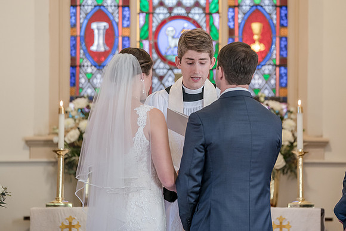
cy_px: 100
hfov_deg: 8.2
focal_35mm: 252
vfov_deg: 5.4
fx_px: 2425
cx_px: 195
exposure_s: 1/100
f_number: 3.2
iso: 2000
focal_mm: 200
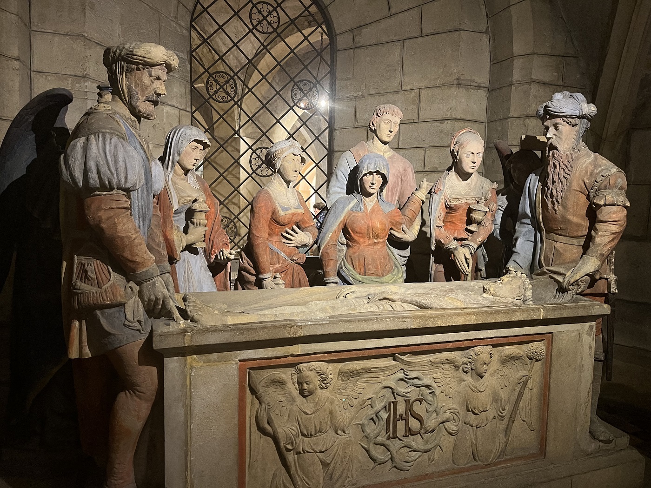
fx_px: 489
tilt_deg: -5.9
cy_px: 244
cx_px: 326
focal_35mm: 26
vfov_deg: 53.1
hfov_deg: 67.3
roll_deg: -1.4
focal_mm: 5.1
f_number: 1.6
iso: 400
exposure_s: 1/33
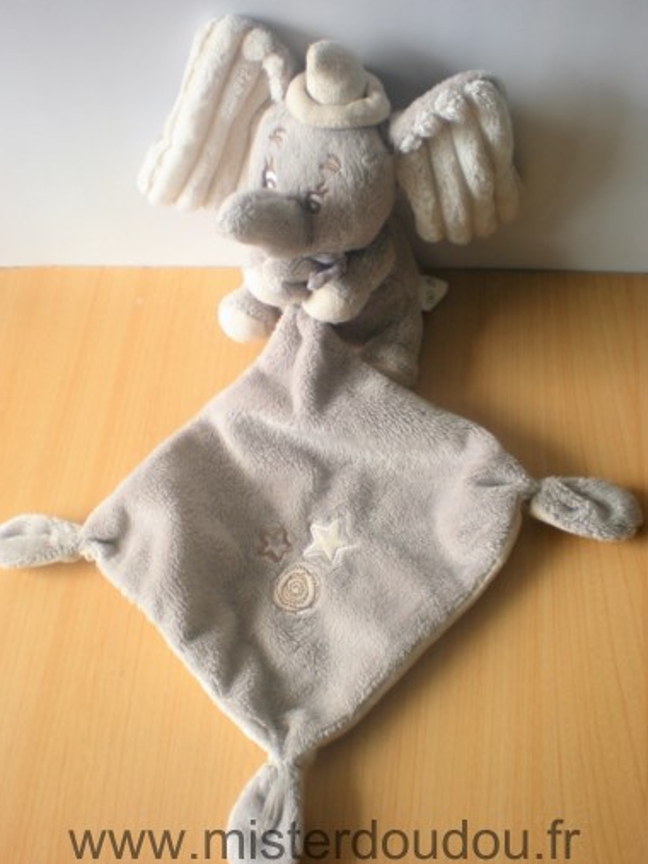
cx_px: 322
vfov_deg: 47.9
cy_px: 431
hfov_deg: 36.8
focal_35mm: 39
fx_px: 974
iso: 64
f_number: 3.1
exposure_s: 1/85.5
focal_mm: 6.3
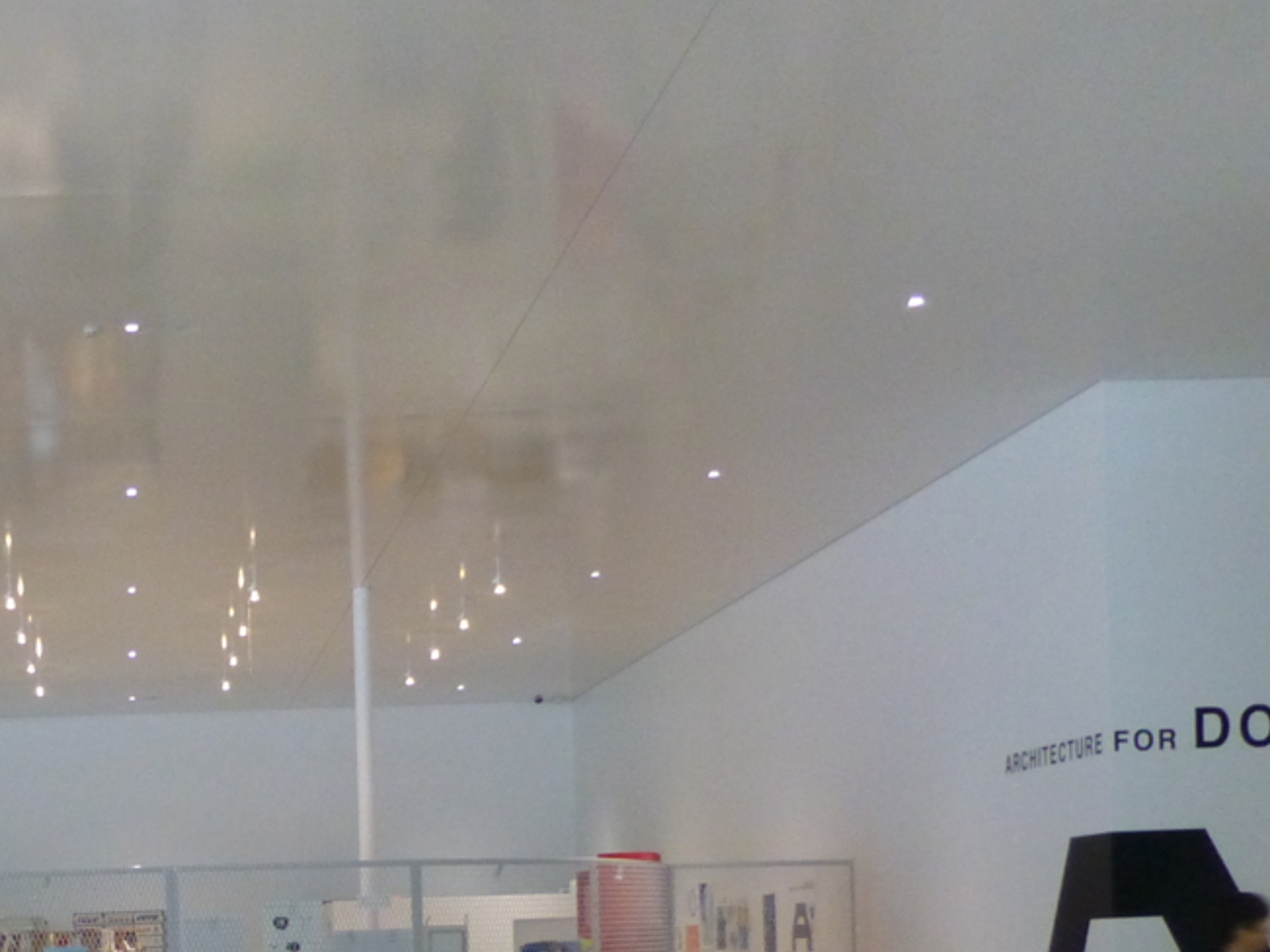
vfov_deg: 23.3
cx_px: 156
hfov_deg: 31.4
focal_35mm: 59
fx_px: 2164
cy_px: 1051
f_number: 3.3
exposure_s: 1/25
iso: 400
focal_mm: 4.3
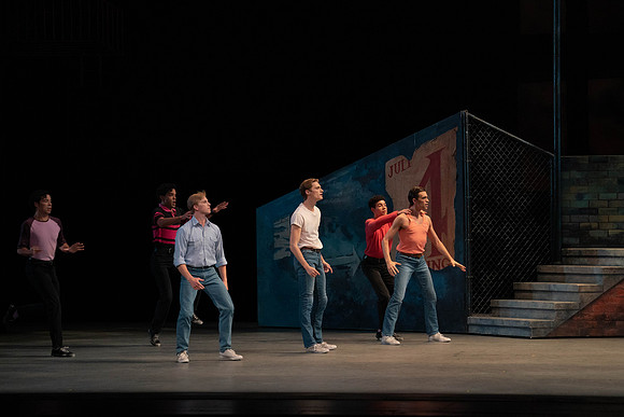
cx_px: 312
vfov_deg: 9.3
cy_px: 208
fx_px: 2566
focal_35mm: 148
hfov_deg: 13.9
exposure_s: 1/400
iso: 3200
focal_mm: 148
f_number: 4.5
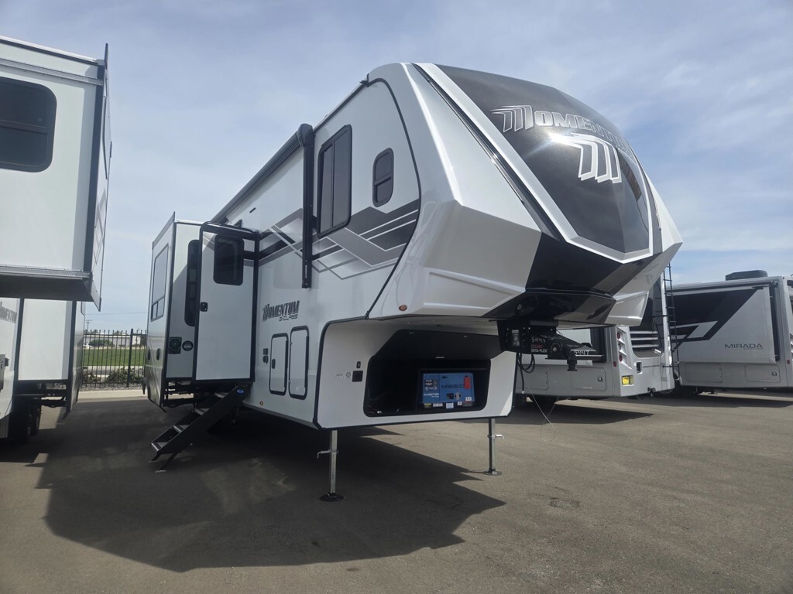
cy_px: 297
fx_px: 527
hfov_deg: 73.9
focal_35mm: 23
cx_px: 396
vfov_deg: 58.9
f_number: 1.8
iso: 25
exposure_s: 1/1978
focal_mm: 5.4
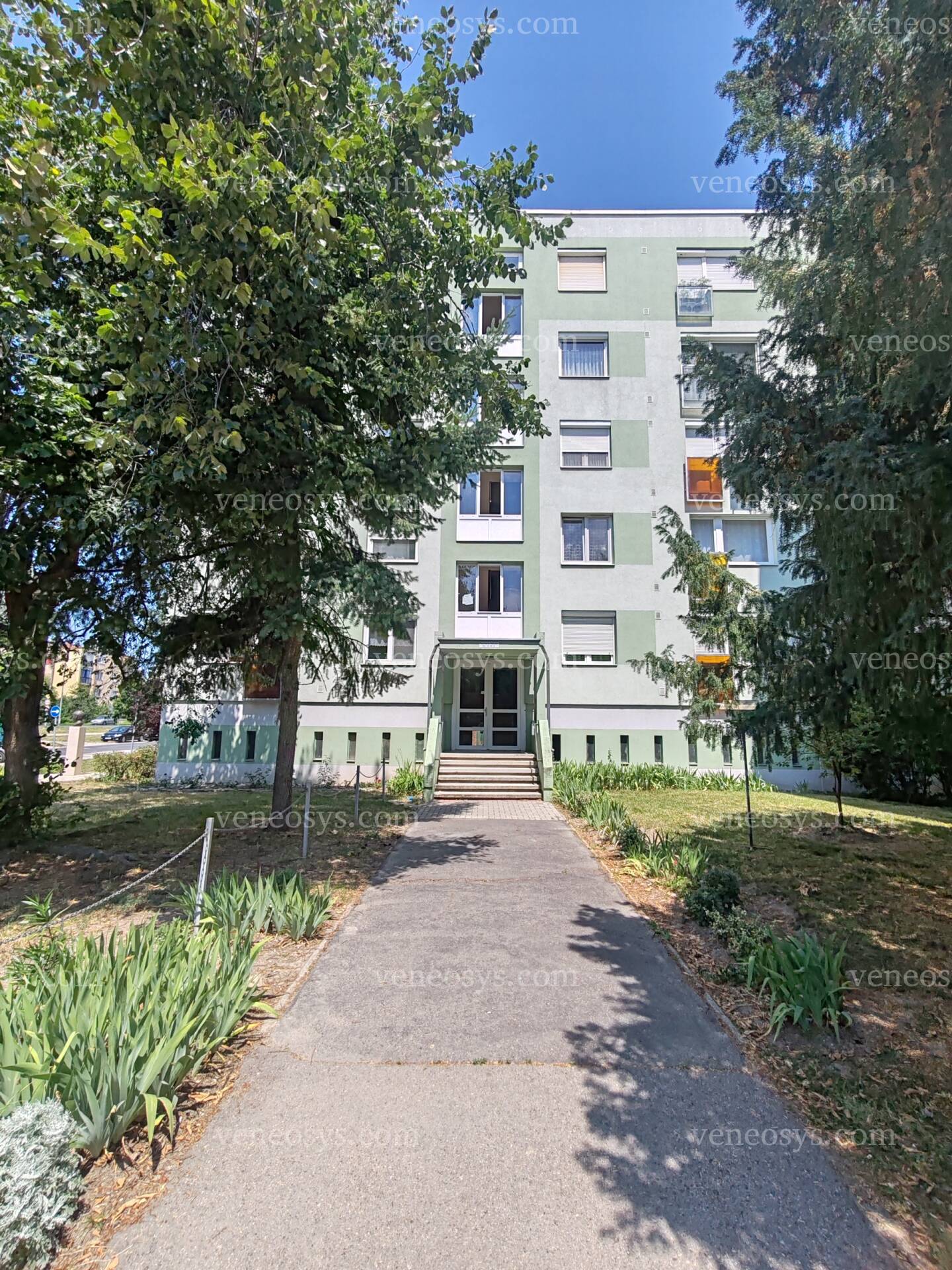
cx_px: 476
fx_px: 587
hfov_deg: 78.1
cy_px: 635
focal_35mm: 16
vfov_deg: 94.5
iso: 50
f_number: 2.2
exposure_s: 1/1400
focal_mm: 1.96
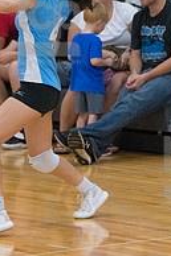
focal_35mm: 337
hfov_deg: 4.1
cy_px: 29
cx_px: 49
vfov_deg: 6.1
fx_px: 2405
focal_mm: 145
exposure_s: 1/1000
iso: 6400
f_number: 4.5
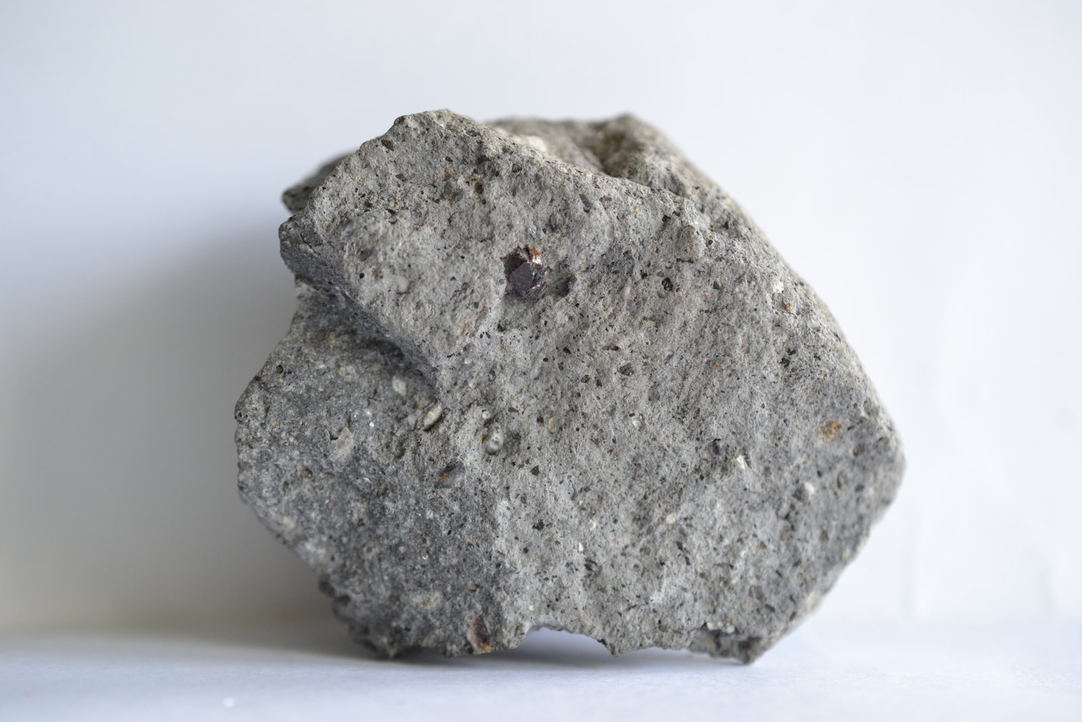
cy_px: 361
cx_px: 541
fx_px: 1803
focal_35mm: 60
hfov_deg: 33.4
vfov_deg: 22.6
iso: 400
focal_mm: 40
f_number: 4.5
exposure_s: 1/80
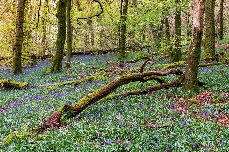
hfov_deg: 41.1
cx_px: 114
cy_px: 76
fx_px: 305
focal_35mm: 48
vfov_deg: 28.1
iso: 640
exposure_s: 1/80
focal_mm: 48
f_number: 8
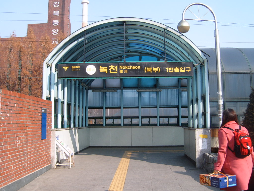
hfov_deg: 50.1
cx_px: 127
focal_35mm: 37
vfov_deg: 38.7
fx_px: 271
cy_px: 96
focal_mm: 6.2
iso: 63
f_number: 6
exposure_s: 1/125
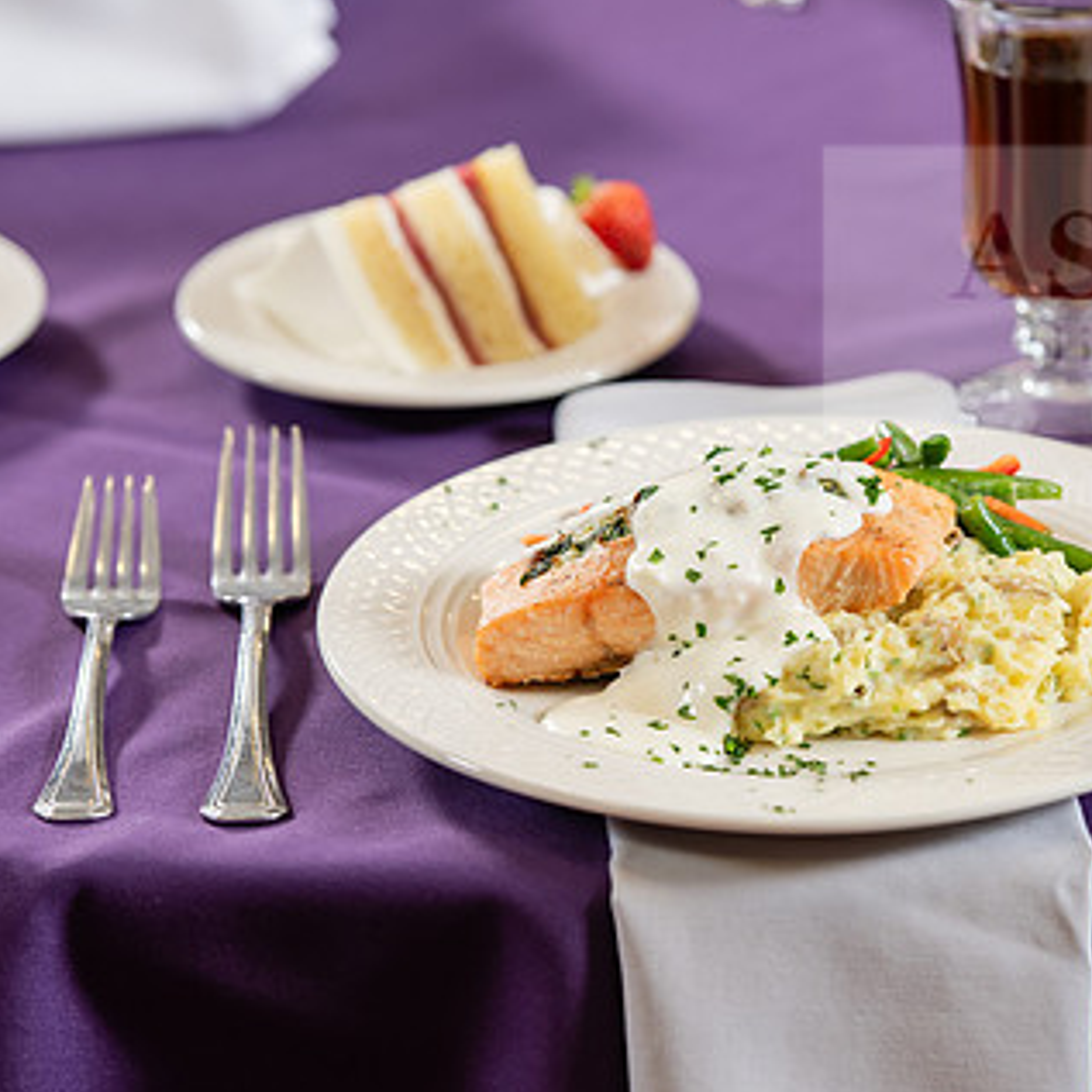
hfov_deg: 8.3
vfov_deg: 8.3
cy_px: 563
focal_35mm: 210
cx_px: 720
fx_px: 7495
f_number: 4
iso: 400
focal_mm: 135
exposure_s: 1/160
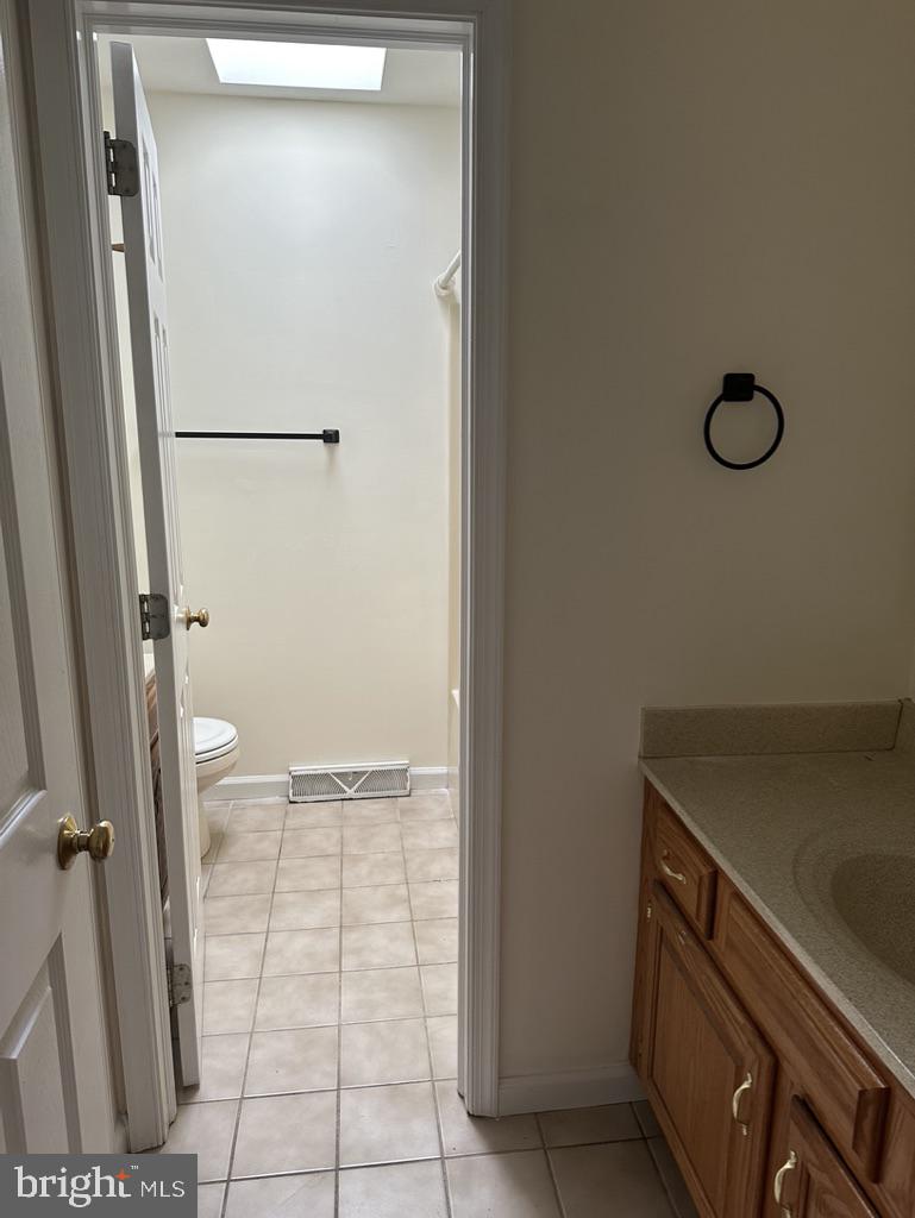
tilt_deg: -10.1
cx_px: 458
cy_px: 609
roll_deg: -1.0
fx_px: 845
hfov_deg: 56.9
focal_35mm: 24
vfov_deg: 71.6
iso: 200
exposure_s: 1/120
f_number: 1.78
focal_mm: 6.86
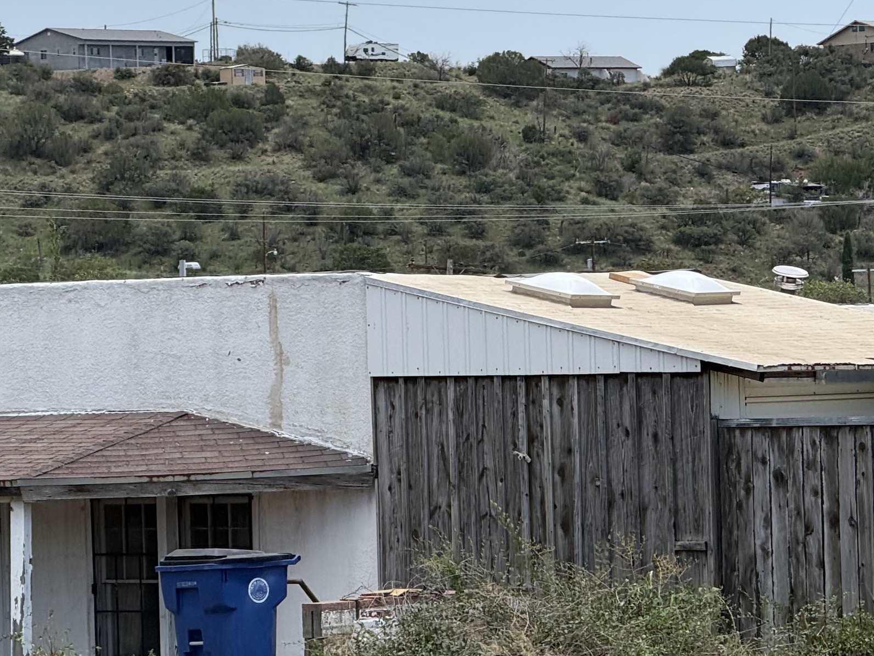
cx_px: 395
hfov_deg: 8.5
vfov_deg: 6.4
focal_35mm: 232
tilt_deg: +0.7
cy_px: 331
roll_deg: +0.7
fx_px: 5858
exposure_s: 1/1395
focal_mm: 15.66
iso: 64
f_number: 2.8
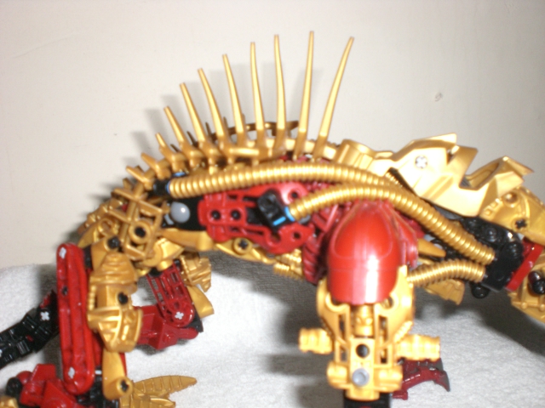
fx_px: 598
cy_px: 204
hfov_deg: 49.0
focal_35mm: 38
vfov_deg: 37.7
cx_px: 272
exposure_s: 1/60
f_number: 3.1
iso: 200
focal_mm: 6.3
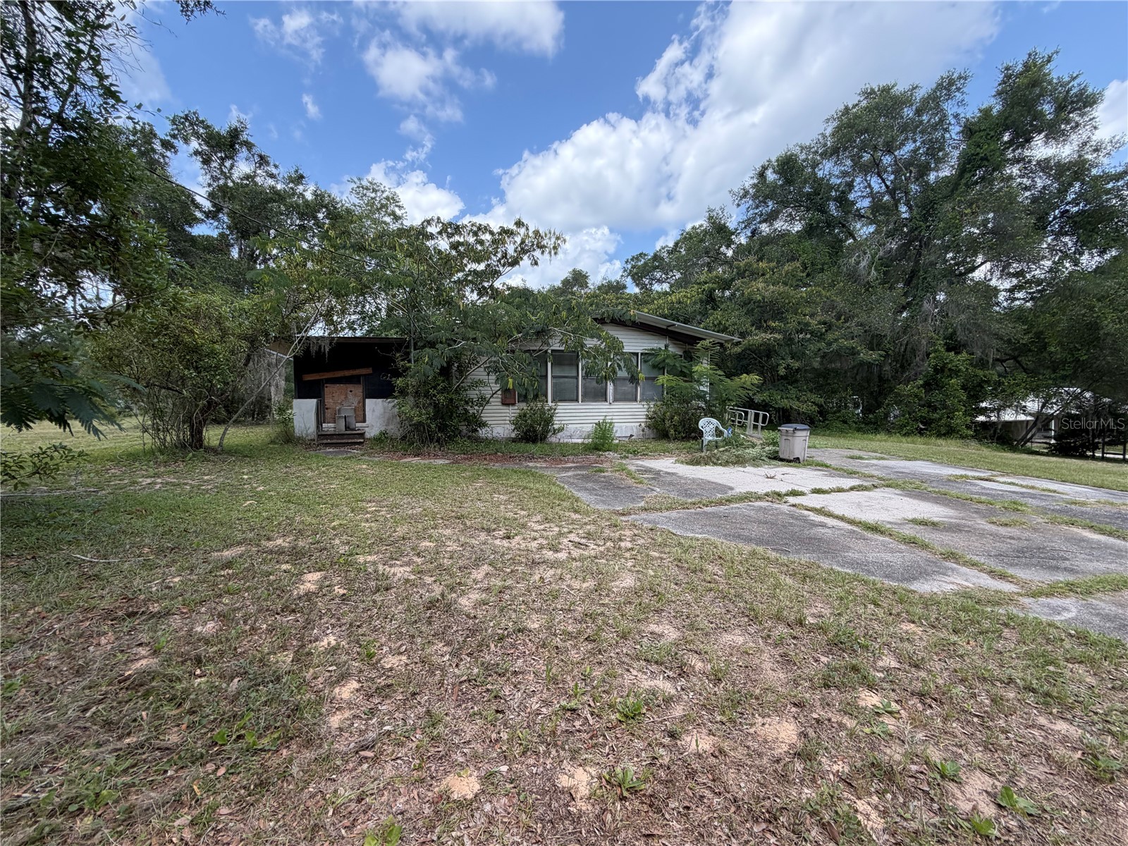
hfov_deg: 102.1
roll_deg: -0.3
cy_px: 423
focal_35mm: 14
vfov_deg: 85.7
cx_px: 564
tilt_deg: -6.4
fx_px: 456
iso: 50
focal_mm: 2.22
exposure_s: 1/502
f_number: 2.2
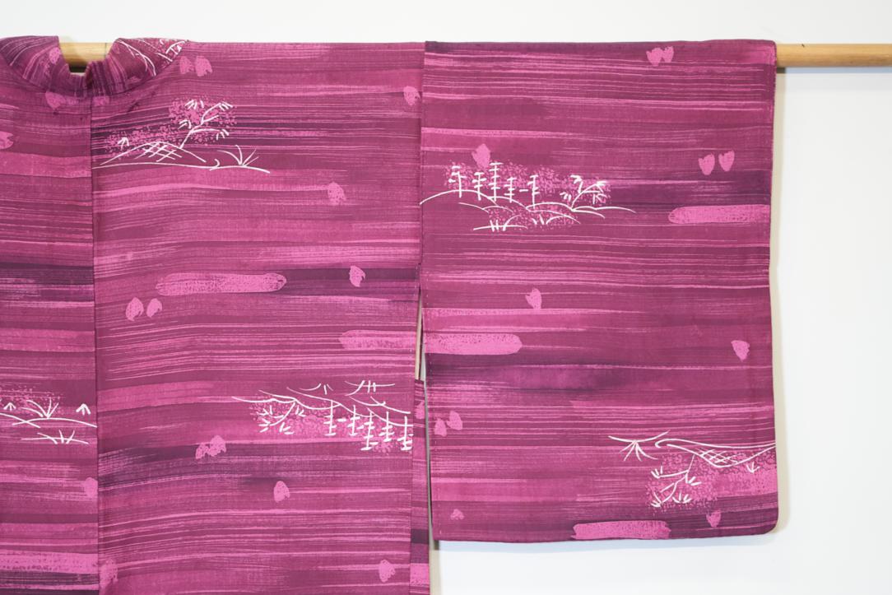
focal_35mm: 105
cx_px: 446
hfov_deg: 19.5
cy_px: 298
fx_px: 2602
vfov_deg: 13.0
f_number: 4.5
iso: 2000
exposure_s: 1/80
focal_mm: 105
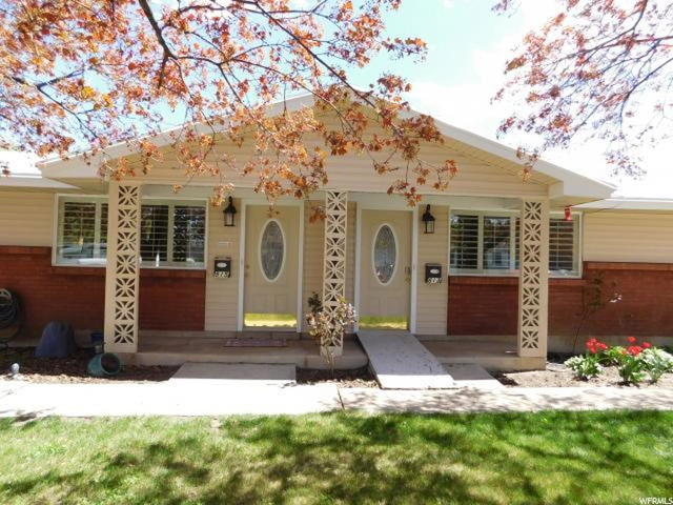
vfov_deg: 58.9
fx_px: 447
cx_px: 336
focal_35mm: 23
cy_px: 252
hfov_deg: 73.9
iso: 125
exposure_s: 1/500
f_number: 3
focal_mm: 4
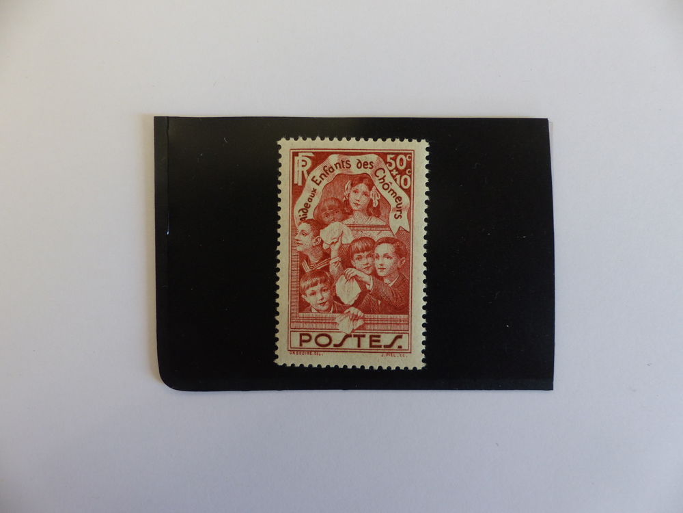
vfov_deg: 54.9
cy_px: 256
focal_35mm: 25
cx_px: 342
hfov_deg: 69.4
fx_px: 493
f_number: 2.8
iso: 125
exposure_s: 1/60
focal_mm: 4.5
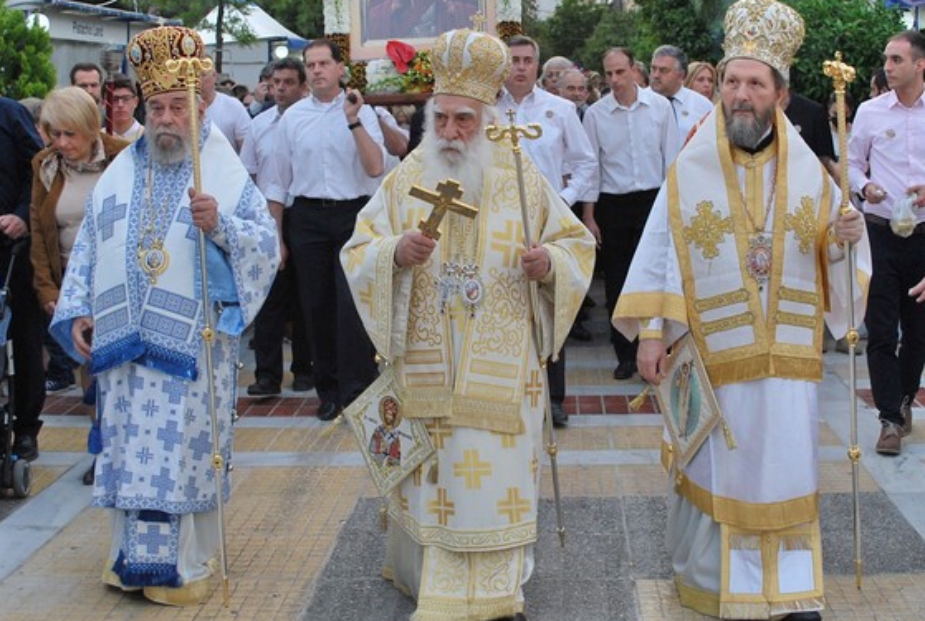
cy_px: 238
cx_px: 518
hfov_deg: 34.4
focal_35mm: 58
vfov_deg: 23.4
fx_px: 1493
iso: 200
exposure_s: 1/100
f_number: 5
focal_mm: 24
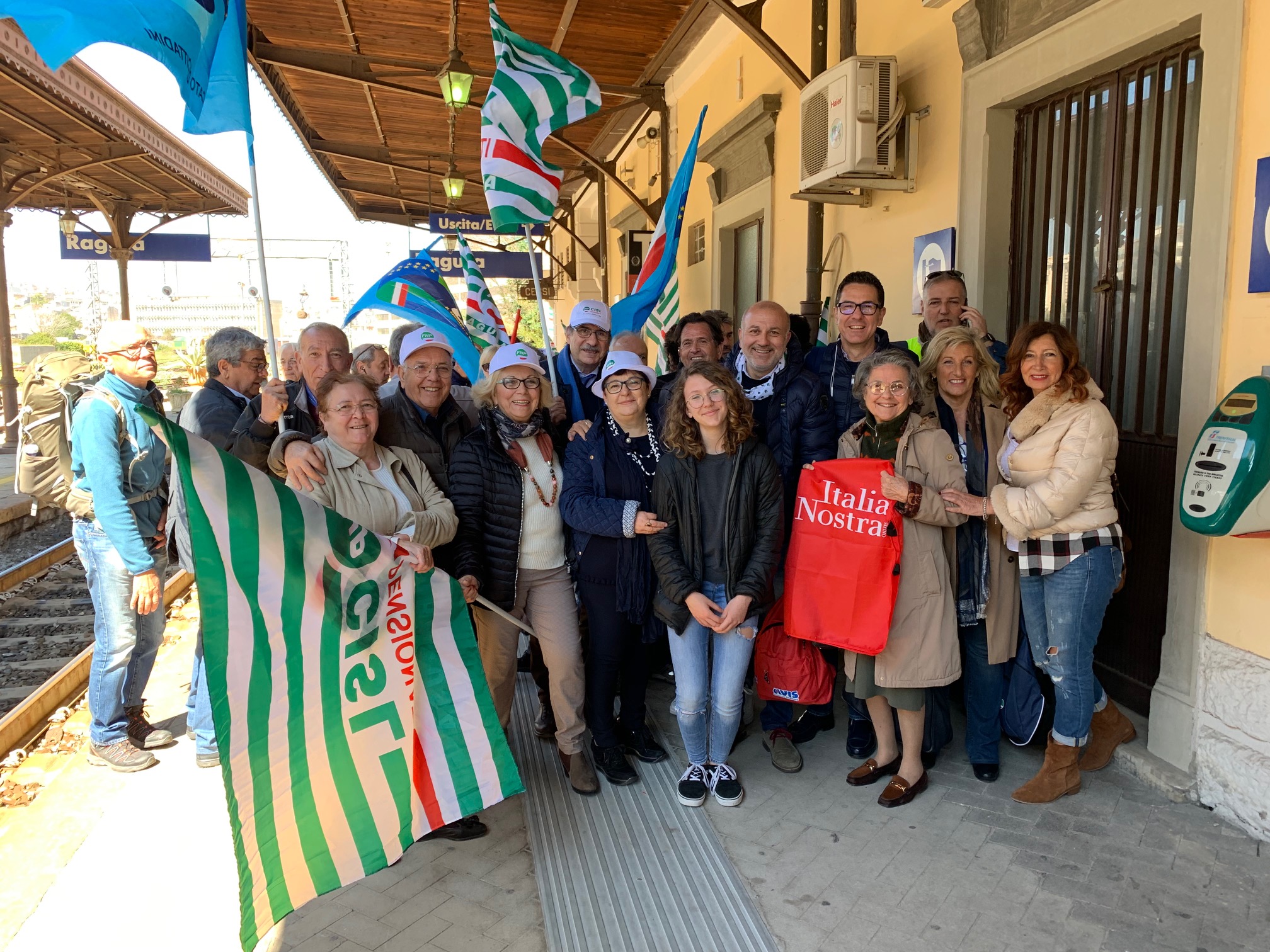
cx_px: 635
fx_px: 954
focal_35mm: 26
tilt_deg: -6.8
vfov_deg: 53.1
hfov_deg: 67.3
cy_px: 476
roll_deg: -0.4
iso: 32
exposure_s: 1/121
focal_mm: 4.25
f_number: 1.8
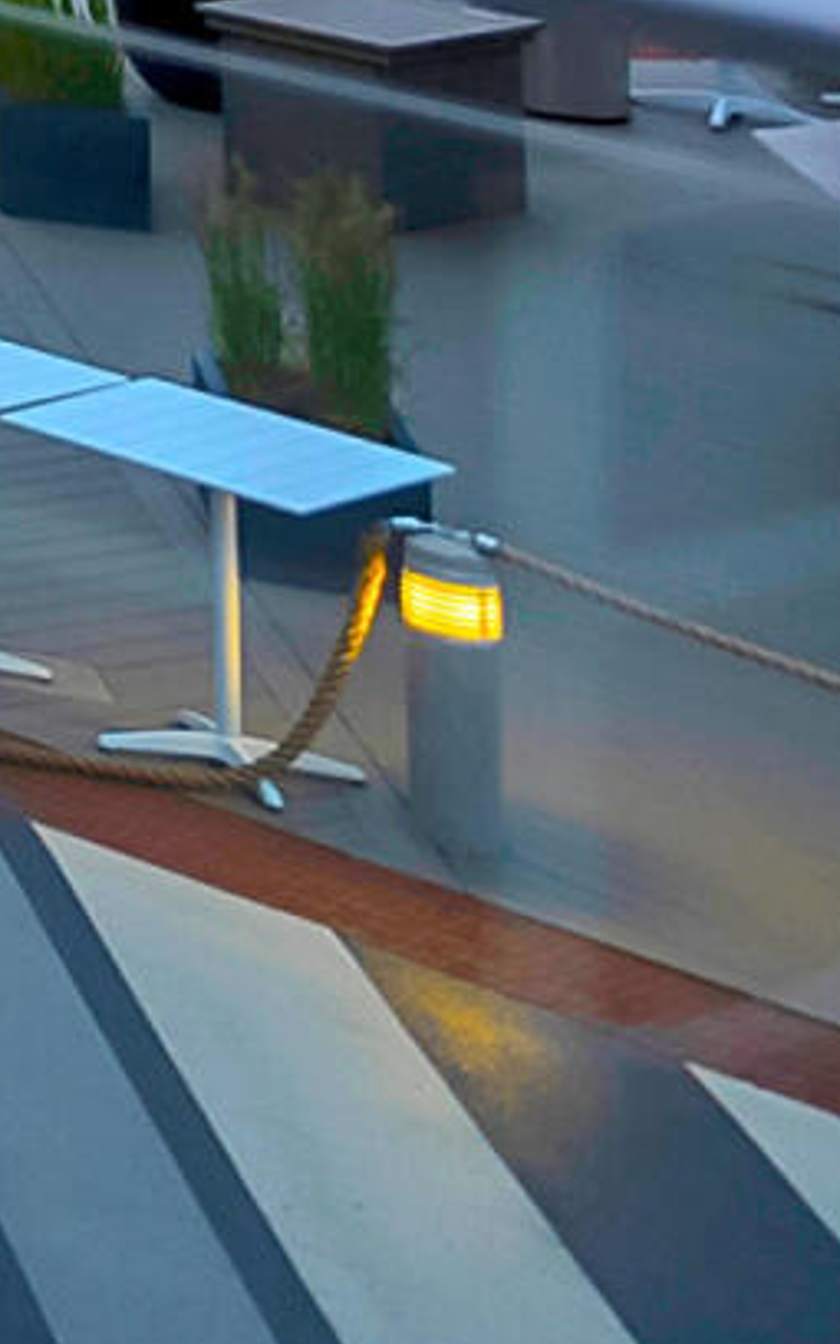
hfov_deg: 5.6
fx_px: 3846
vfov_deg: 16.1
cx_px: -3841
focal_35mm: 105
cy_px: -1214
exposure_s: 1/200
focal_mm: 14
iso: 100
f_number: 1.8
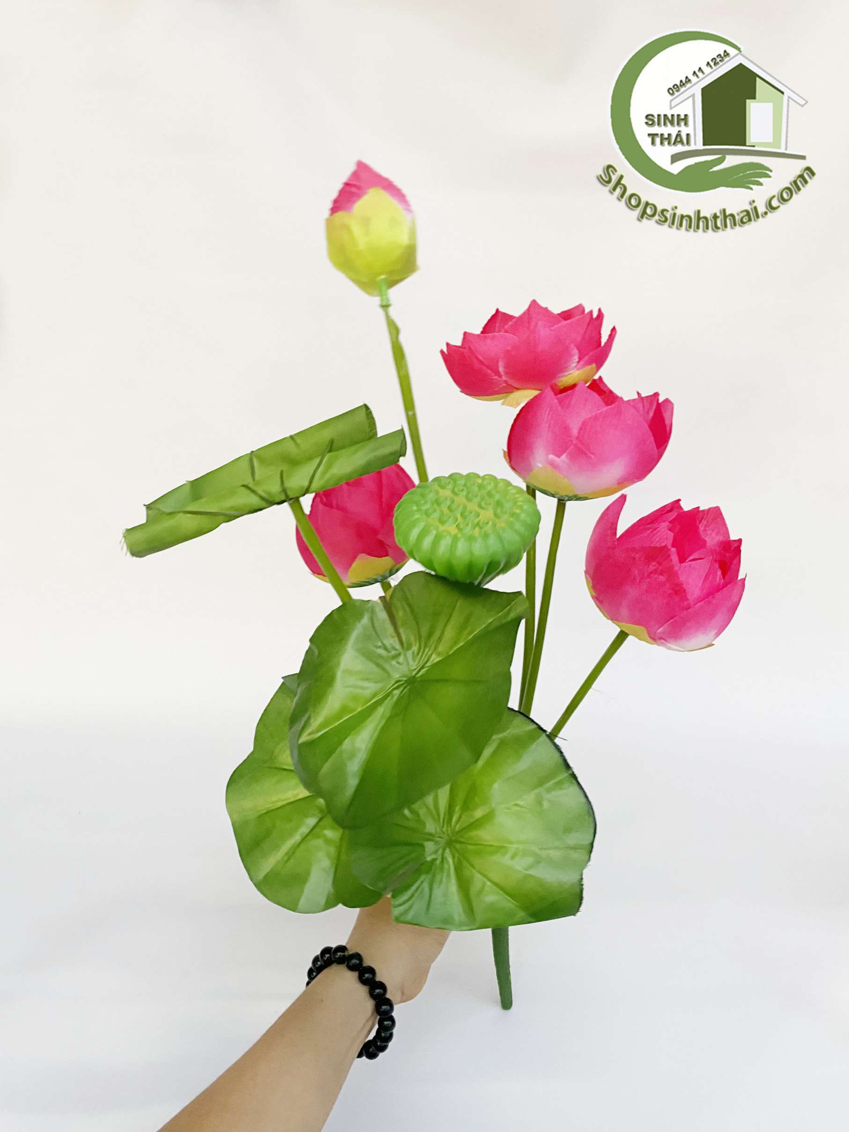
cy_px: 566
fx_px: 850
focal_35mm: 26
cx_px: 424
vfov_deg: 67.3
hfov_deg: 53.1
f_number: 1.8
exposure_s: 1/50
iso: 200
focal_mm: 4.25
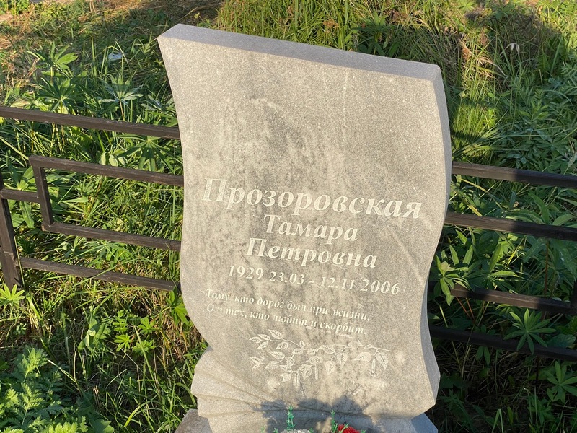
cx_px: 288
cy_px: 216
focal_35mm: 52
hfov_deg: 36.8
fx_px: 867
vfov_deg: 28.0
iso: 20
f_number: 2
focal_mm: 6
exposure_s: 1/940
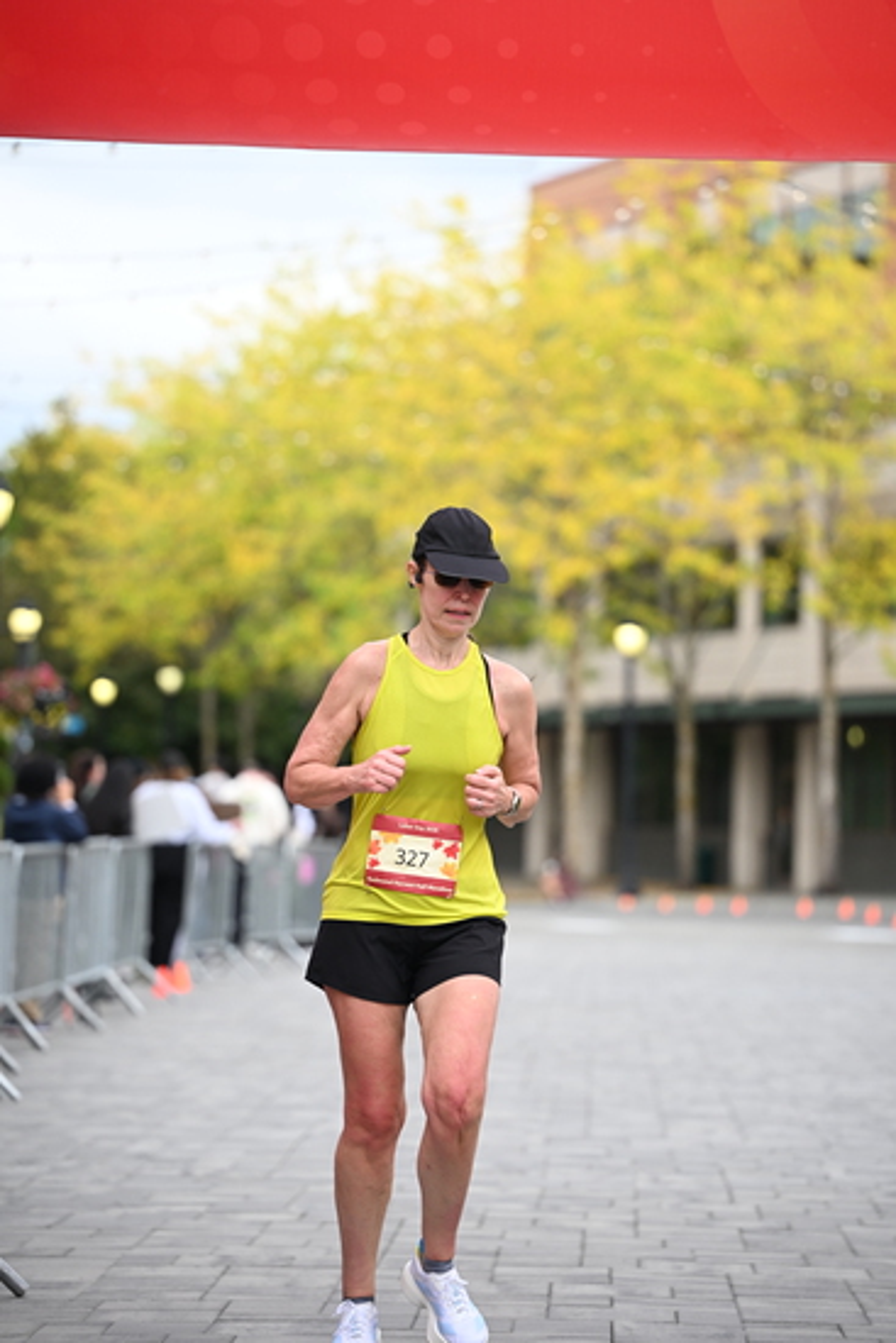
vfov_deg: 15.8
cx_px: 448
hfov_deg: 10.6
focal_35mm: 130
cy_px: 672
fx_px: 4850
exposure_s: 1/1600
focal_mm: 130
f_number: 2.8
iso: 640
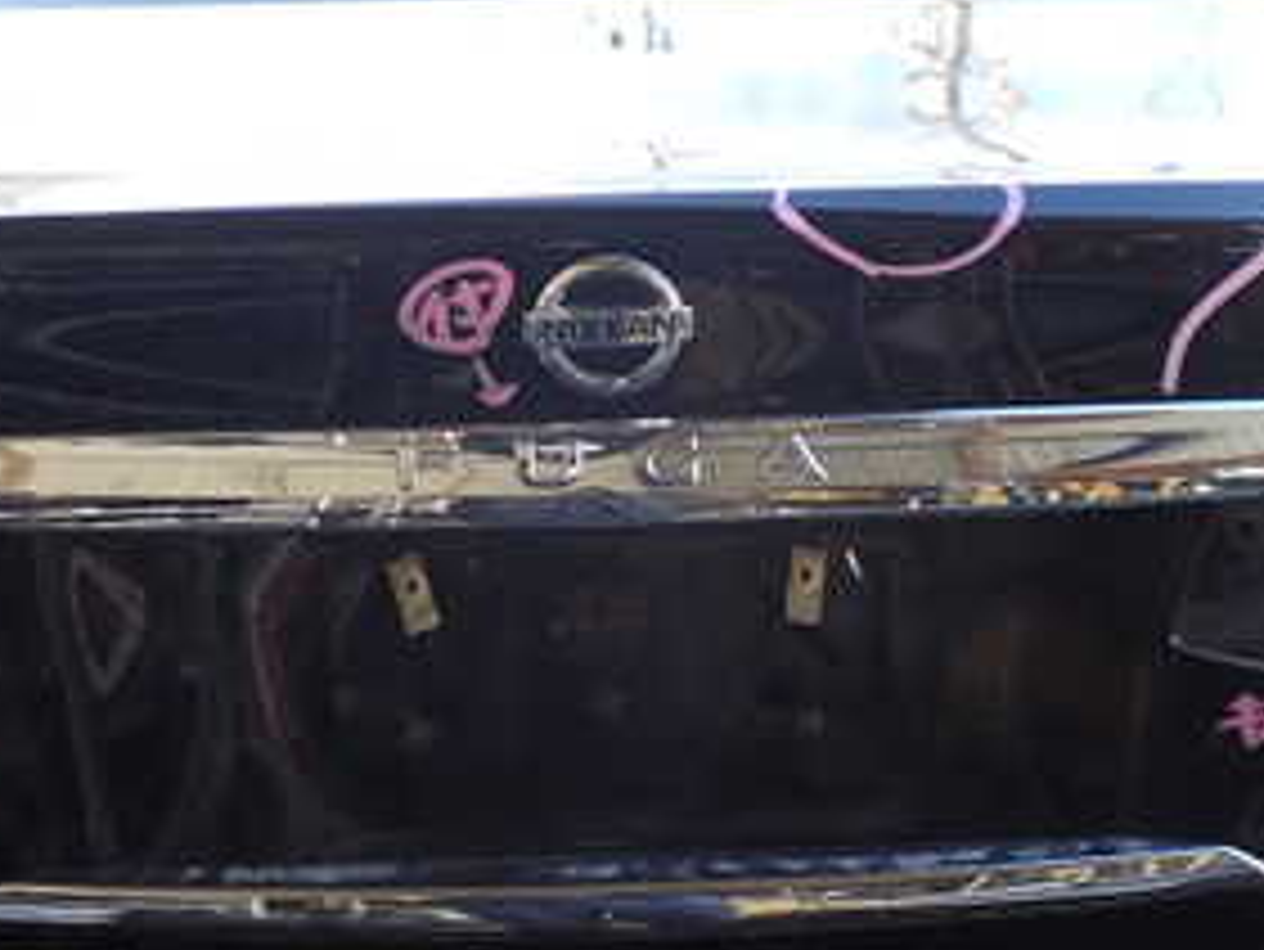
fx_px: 2338
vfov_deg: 22.9
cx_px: 558
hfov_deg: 30.2
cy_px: 347
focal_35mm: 64
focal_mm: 5.4
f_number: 2.3
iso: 100
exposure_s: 1/80
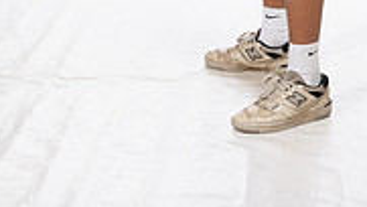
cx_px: 272
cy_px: -229
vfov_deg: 8.7
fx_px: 1266
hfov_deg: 16.4
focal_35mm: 130
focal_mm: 50
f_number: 7.1
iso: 640
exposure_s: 1/250
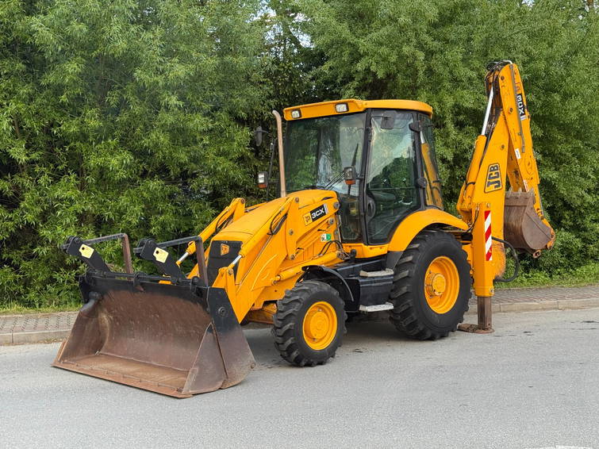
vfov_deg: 30.3
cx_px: 300
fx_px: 830
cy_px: 224
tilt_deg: -2.0
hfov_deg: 39.7
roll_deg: +4.6
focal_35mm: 48
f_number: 1.78
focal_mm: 6.76
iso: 160
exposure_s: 1/212
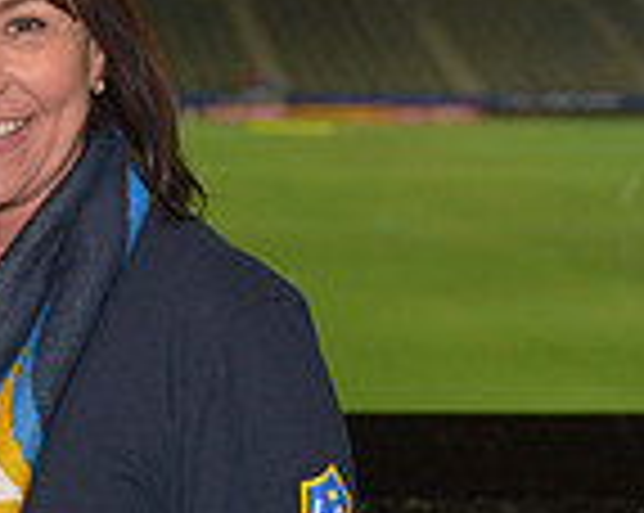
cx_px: -194
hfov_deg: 15.1
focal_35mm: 122
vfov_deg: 12.6
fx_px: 2322
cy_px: 133
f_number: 3.2
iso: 2500
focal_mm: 32
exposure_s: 1/1600
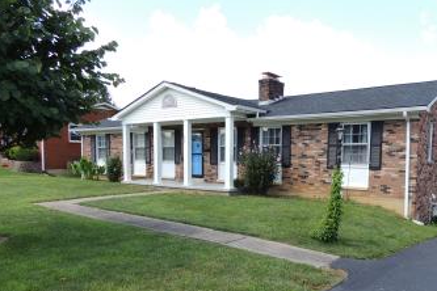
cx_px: 238
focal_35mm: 30
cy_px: 193
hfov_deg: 61.8
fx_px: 364
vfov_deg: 43.0
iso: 100
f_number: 3
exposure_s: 1/320
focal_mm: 4.3
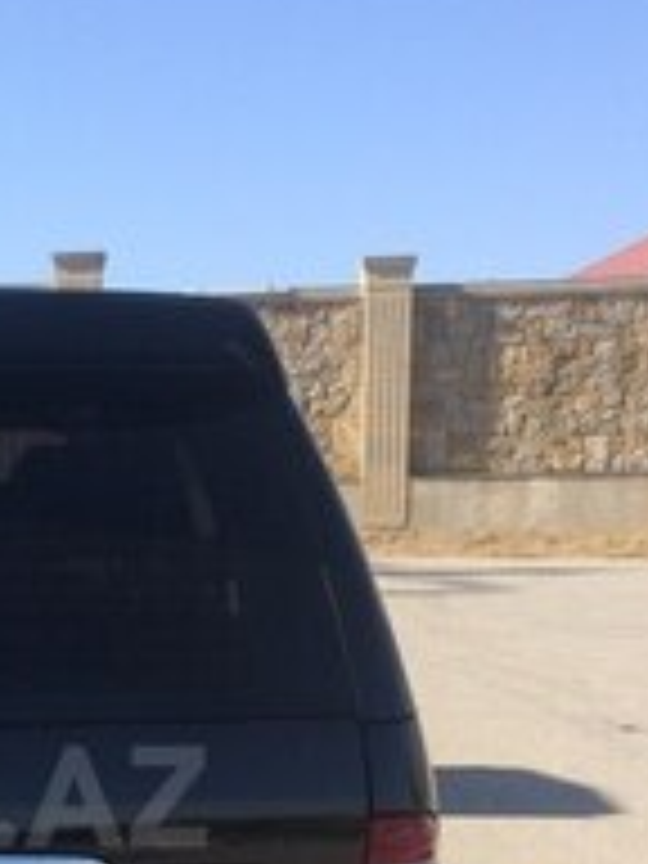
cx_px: -140
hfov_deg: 18.6
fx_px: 1872
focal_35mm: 75
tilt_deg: -10.3
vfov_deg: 25.1
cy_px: 796
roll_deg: +0.8
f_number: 2.2
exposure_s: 1/1282
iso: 32
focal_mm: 4.15
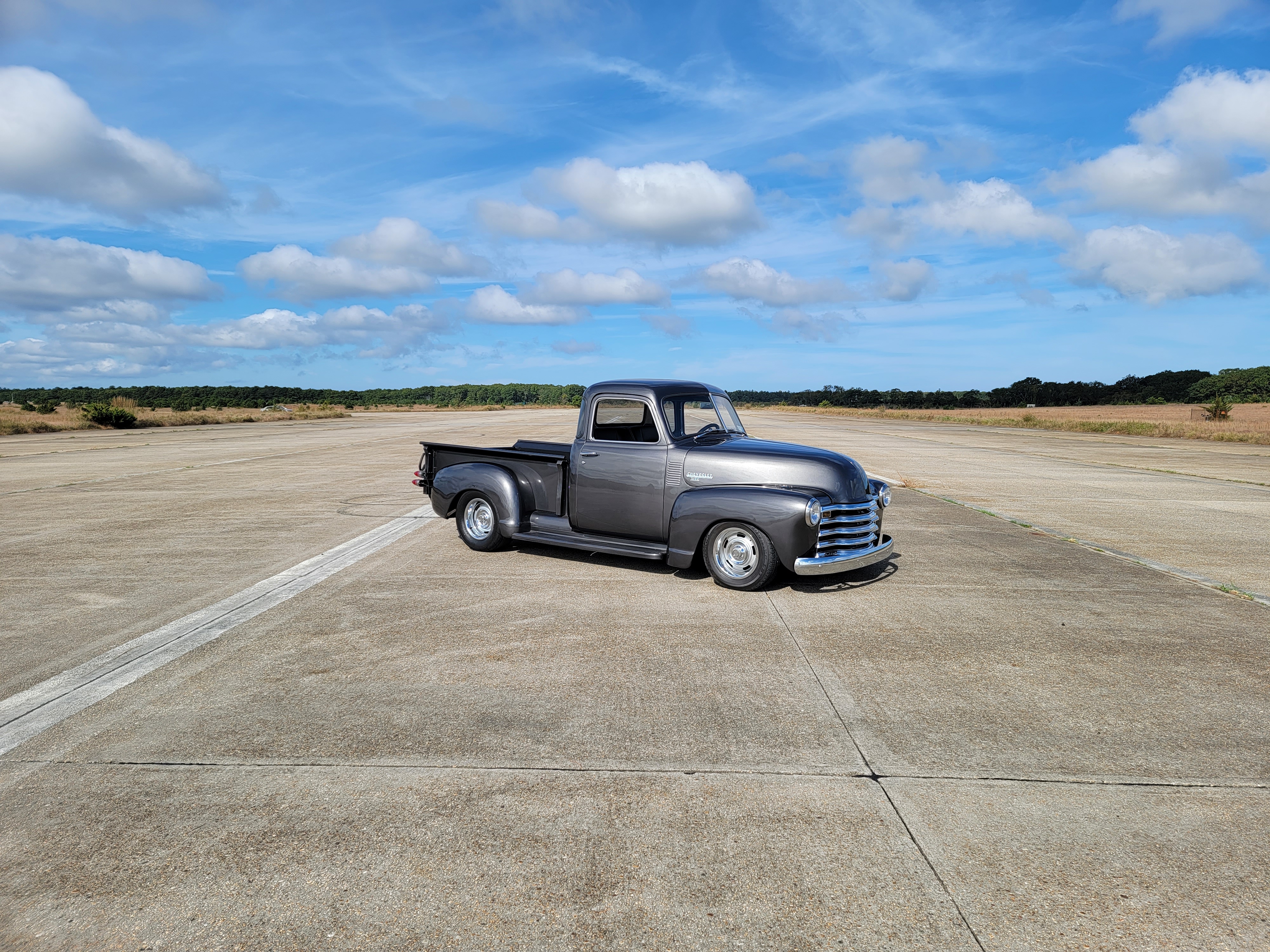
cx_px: 635
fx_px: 881
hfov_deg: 71.6
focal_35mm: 24
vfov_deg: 56.8
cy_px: 476
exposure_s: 1/1248
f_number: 1.8
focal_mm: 6.7
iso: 16
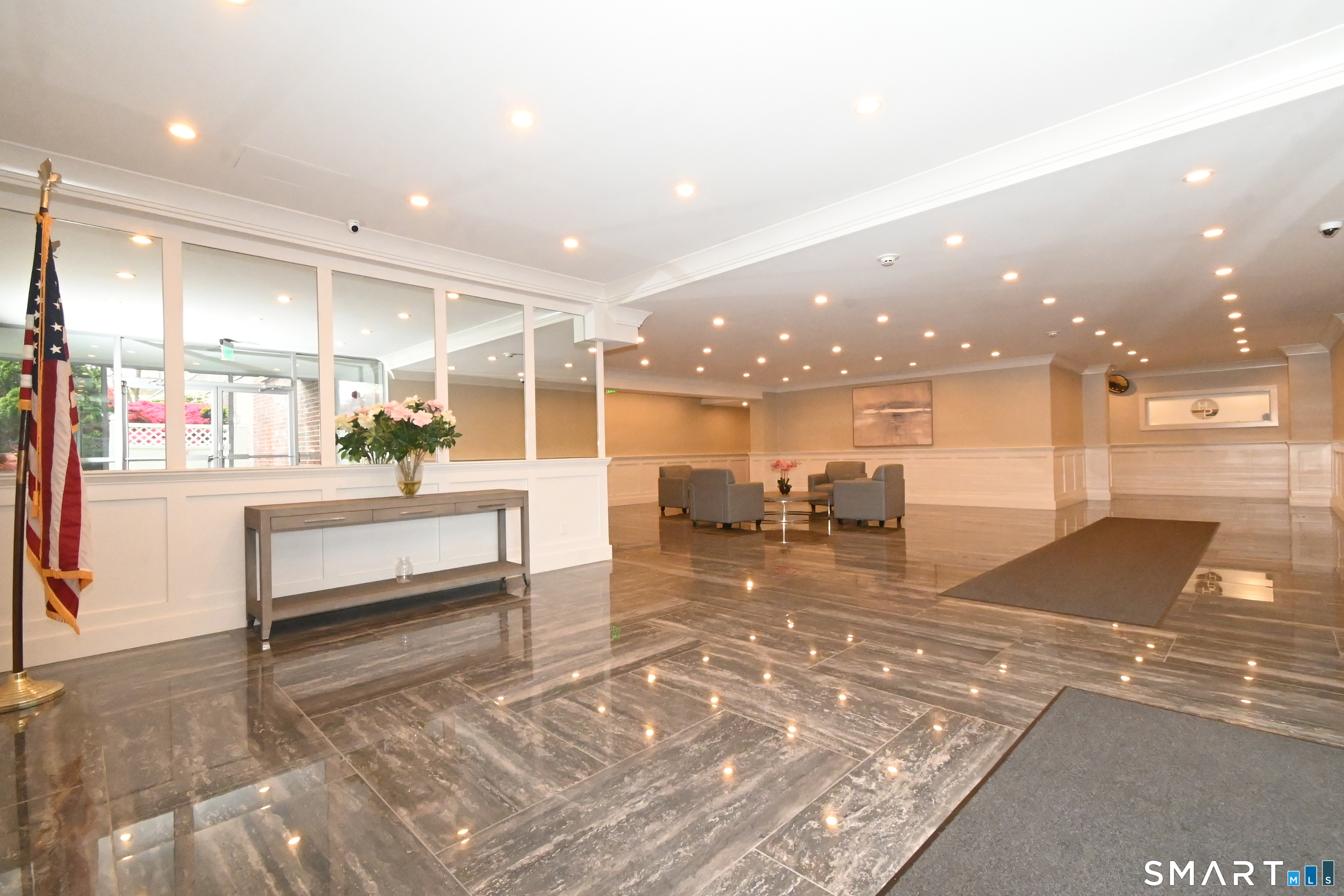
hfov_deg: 100.4
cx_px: 672
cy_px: 448
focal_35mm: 15
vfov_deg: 77.3
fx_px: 560
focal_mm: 10
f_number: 13
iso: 9000
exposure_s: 1/60
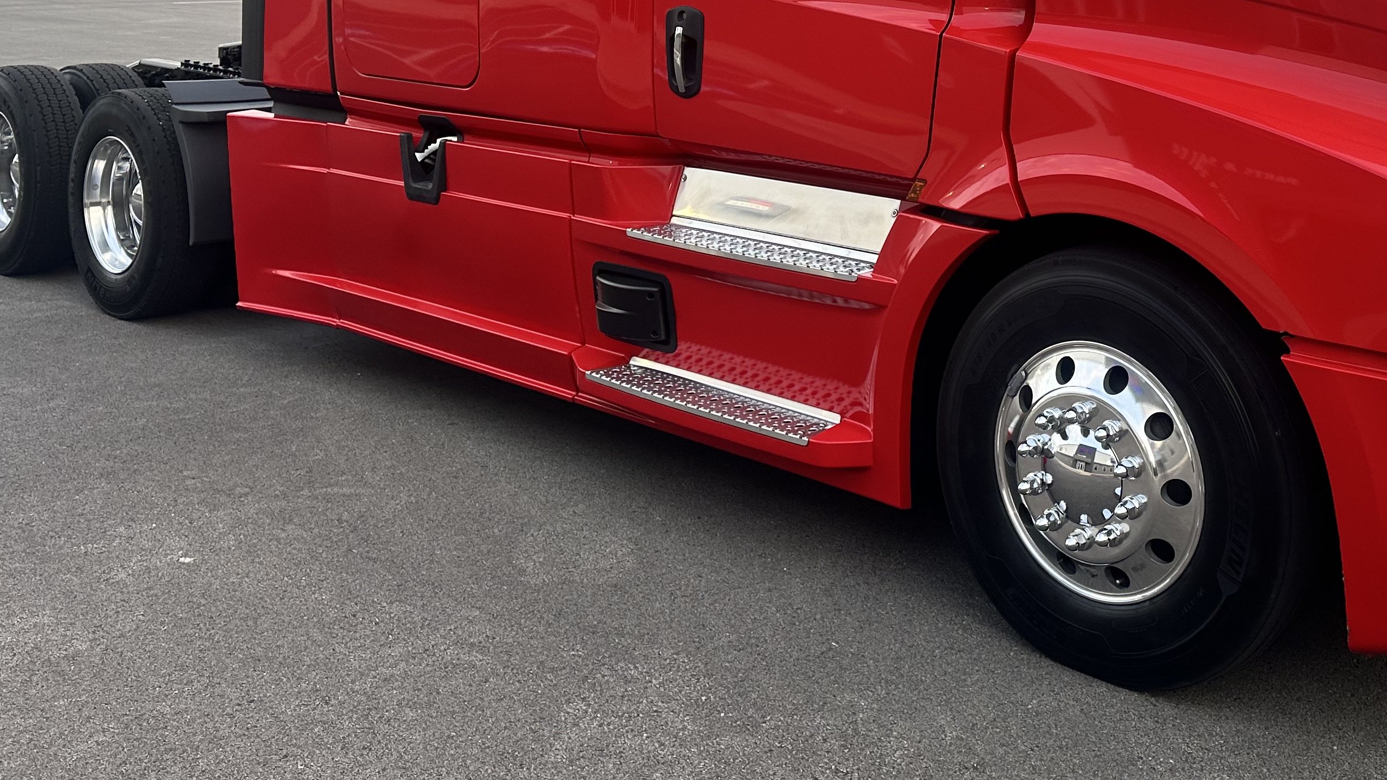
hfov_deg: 46.3
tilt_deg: -3.8
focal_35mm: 43
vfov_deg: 26.2
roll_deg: -0.5
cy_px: -1
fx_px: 1581
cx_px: 970
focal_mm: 6.86
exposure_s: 1/263
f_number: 1.78
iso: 80
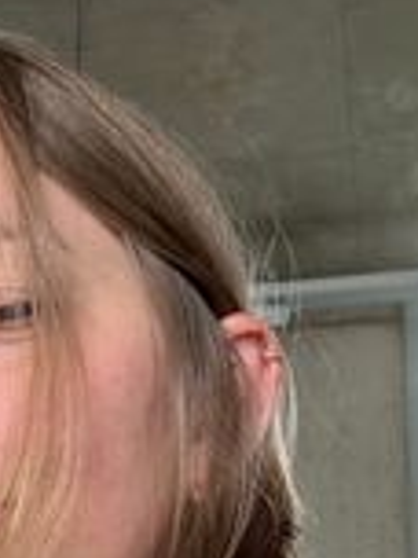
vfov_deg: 23.6
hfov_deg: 18.4
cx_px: 55
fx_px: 1272
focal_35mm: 79
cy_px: 573
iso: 80
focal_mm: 2.69
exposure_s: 1/102
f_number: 1.9
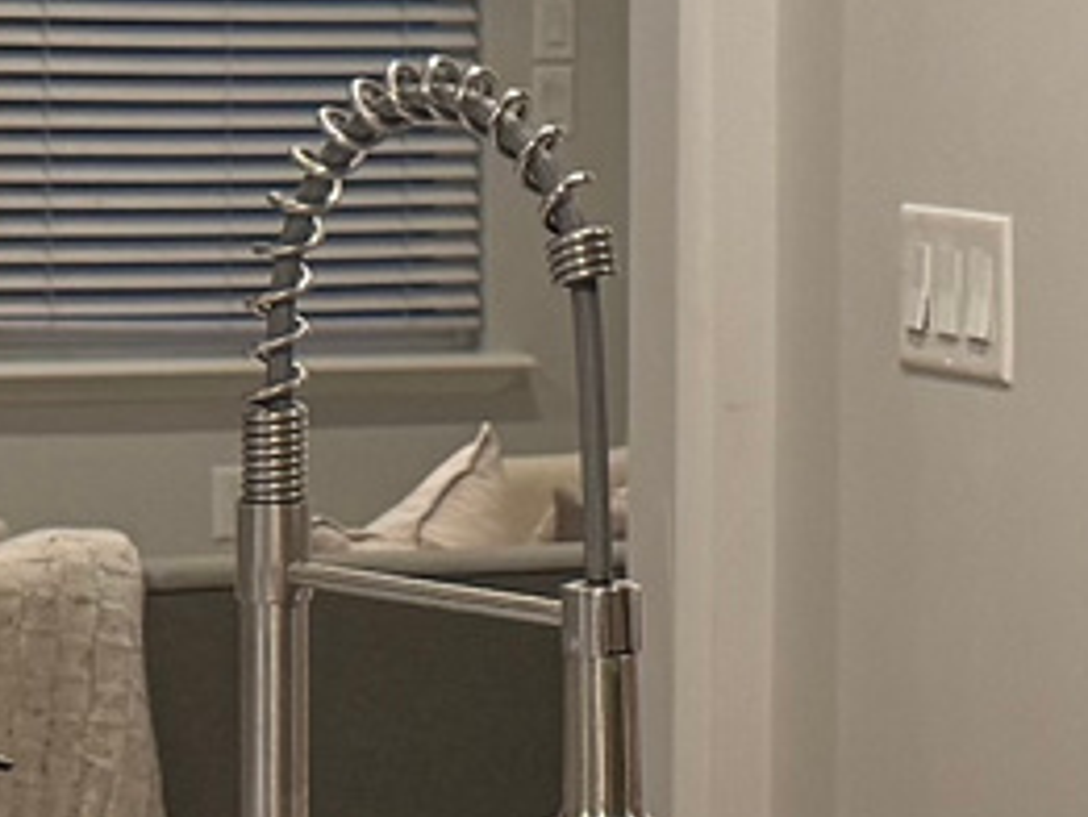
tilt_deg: -6.1
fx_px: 5912
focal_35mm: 188
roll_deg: -1.1
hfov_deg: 10.3
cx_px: 1476
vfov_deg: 7.9
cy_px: 613
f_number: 1.78
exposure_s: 1/60
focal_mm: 6.76
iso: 160
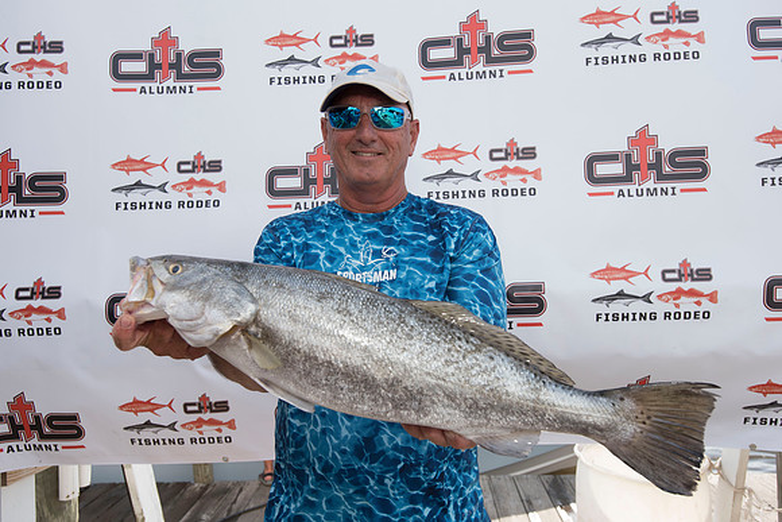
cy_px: 261
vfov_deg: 46.4
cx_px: 391
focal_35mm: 28
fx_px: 608
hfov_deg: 65.5
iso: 250
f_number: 7.1
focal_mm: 28
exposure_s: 1/500
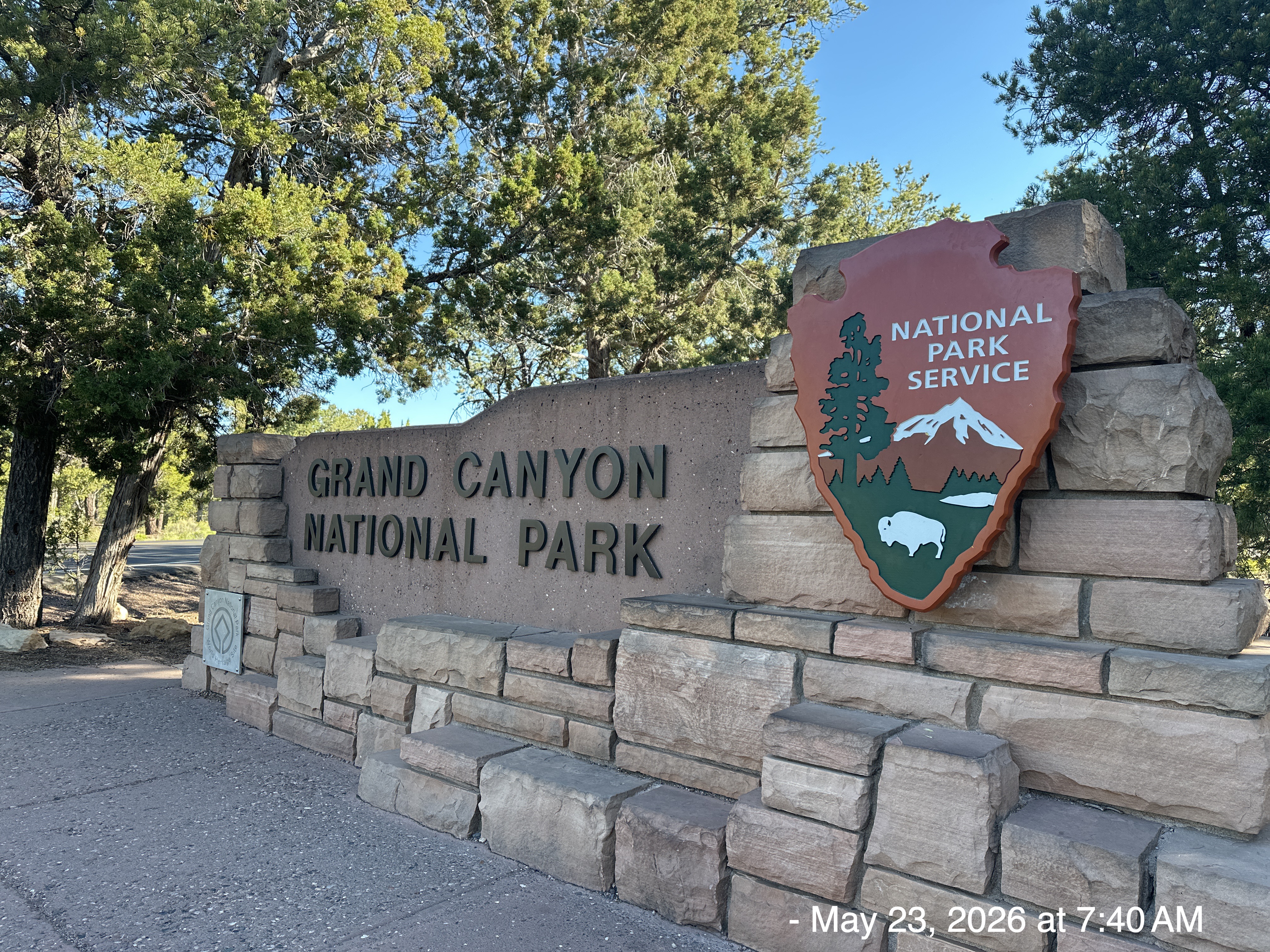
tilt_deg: +2.0
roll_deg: -1.5
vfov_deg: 56.8
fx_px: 881
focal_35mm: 24
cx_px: 635
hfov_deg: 71.6
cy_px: 476
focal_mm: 6.86
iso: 80
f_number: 1.78
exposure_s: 1/467
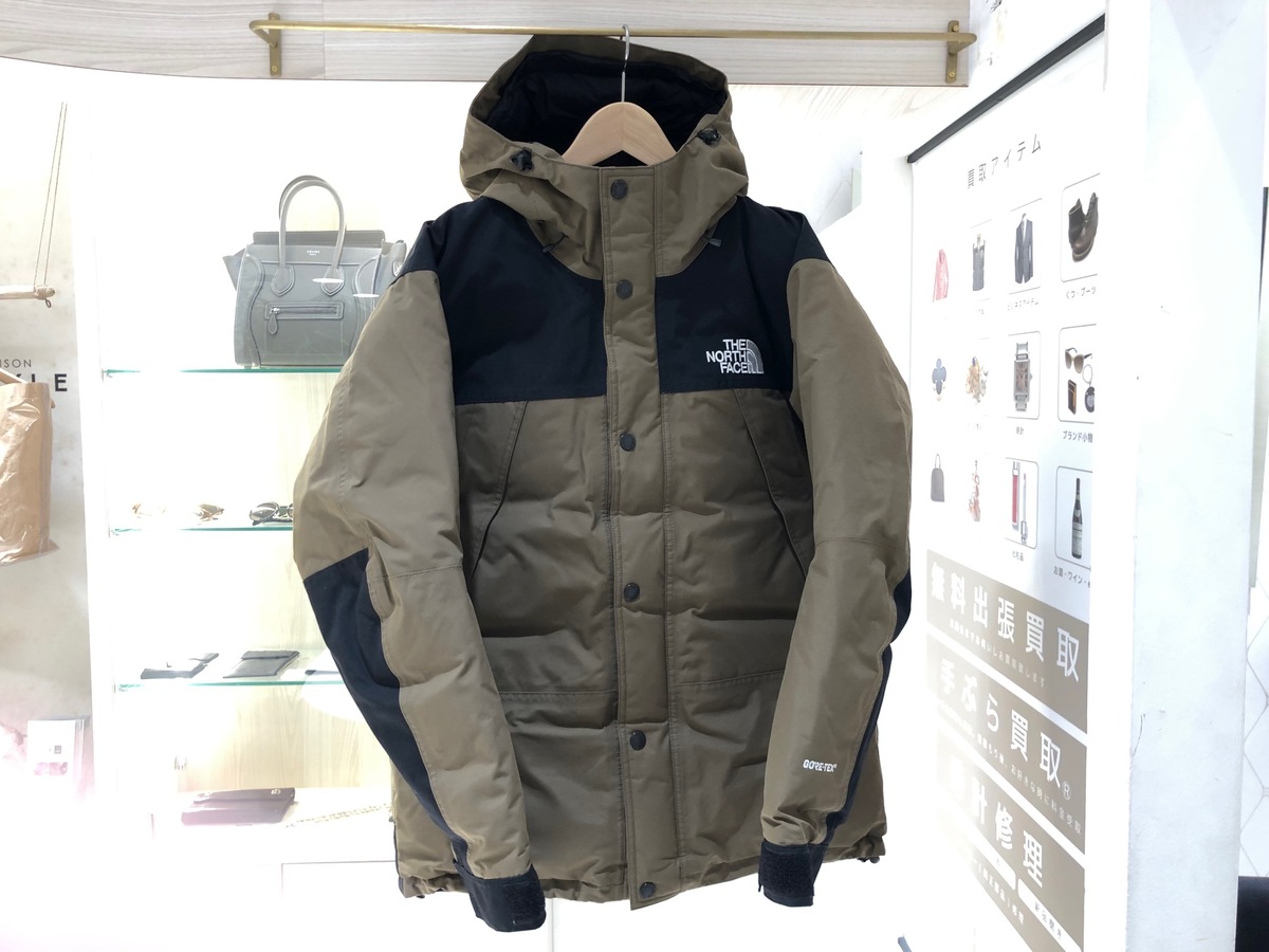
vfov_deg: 49.7
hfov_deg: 63.4
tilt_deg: -3.4
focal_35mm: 28
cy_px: 476
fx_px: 1026
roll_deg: +0.6
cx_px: 634
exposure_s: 1/21
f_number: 1.8
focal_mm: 4
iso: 40
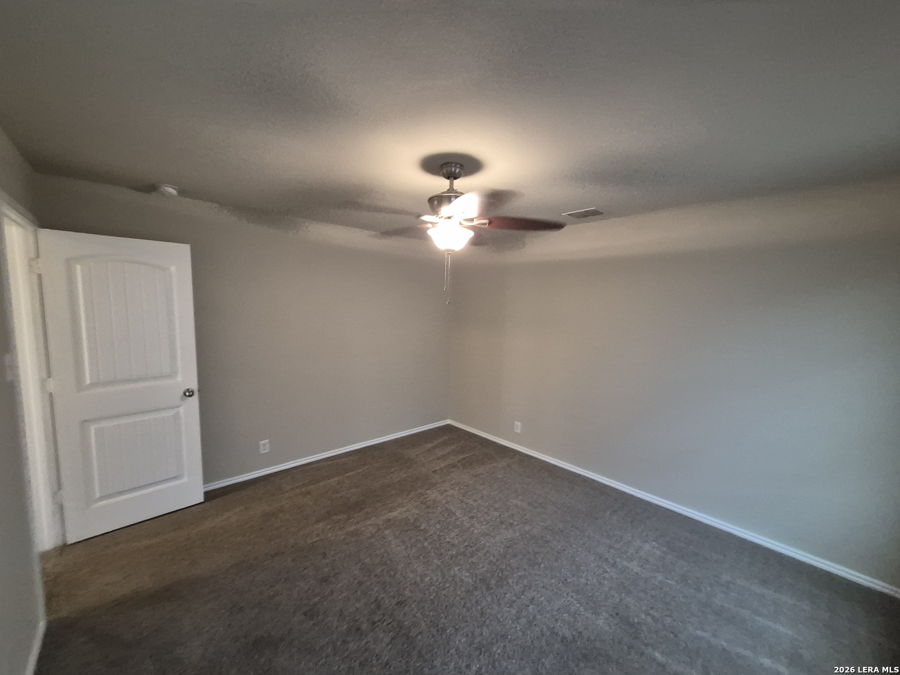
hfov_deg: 106.2
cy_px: 338
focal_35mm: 13
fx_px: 338
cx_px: 450
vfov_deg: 89.9
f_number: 2.2
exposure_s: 1/60
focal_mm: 1.74
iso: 800
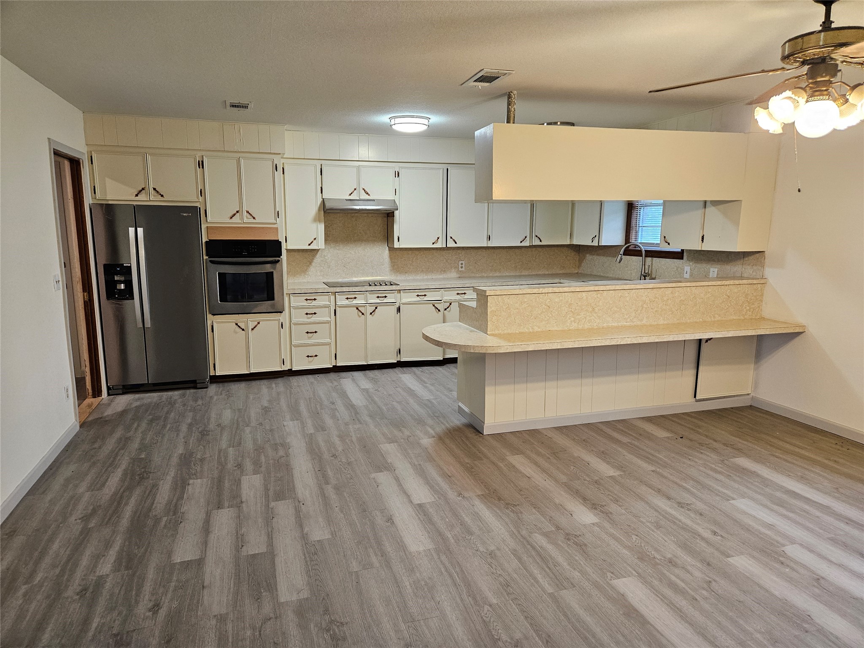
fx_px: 574
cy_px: 324
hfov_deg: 73.9
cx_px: 432
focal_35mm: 23
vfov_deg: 58.9
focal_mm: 5.4
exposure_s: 1/120
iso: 320
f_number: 1.8
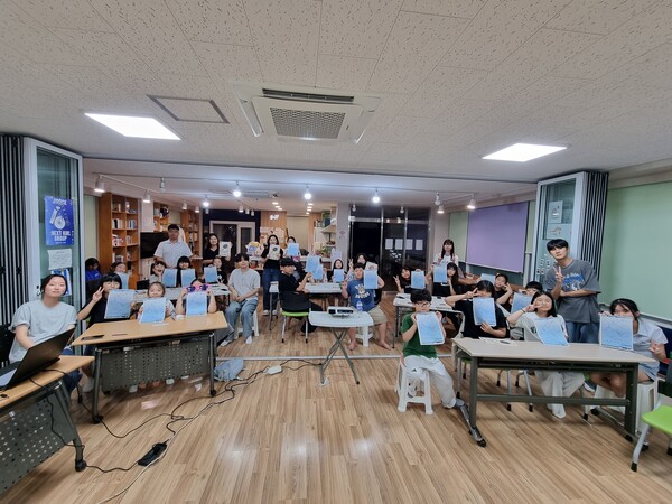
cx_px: 336
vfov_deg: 89.9
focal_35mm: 13
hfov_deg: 106.2
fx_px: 252
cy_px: 252
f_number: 2.2
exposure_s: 1/60
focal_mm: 2.2
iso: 250
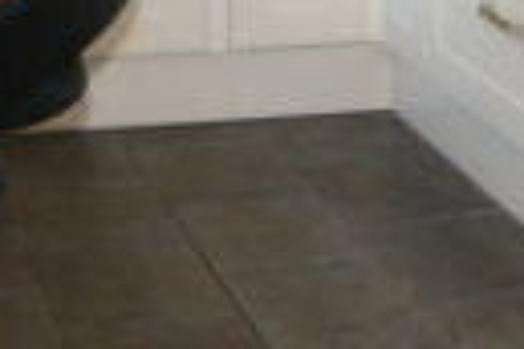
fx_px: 2139
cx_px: 321
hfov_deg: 14.0
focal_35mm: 147
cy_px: -355
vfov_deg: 8.8
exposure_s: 1/40
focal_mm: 19
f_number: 3.8
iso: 400
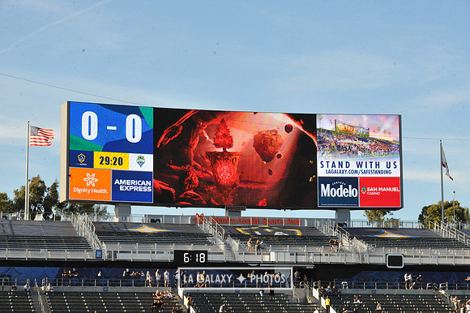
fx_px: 1370
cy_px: 156
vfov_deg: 13.0
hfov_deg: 19.5
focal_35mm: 105
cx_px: 235
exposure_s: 1/800
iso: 1600
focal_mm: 105
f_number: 14
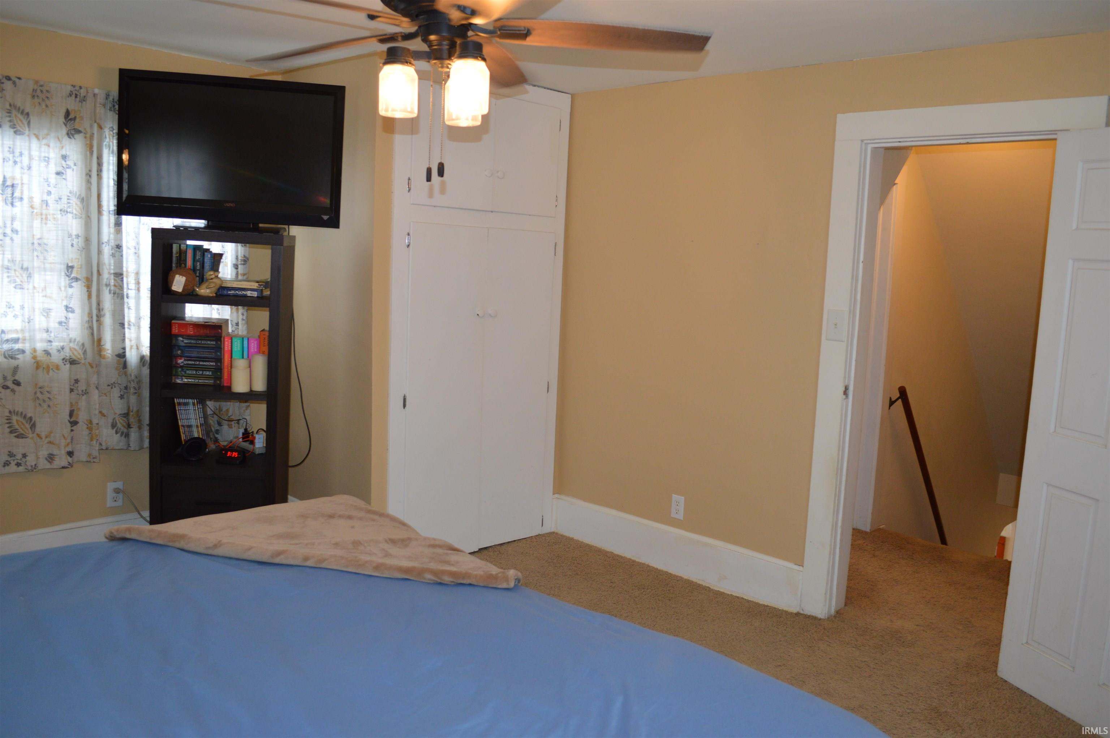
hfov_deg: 67.4
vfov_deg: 47.8
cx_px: 555
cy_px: 369
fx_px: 832
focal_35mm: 27
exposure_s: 1/60
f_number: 3.5
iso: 450
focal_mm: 18
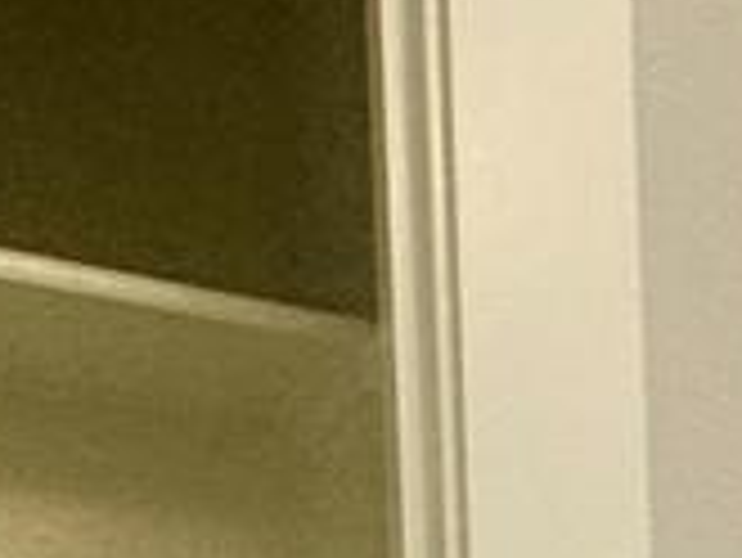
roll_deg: +0.6
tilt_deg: -1.5
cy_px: 1044
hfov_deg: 14.9
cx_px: 1736
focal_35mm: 87
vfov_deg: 14.6
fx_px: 1866
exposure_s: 1/120
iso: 160
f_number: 2.2
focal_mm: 2.22
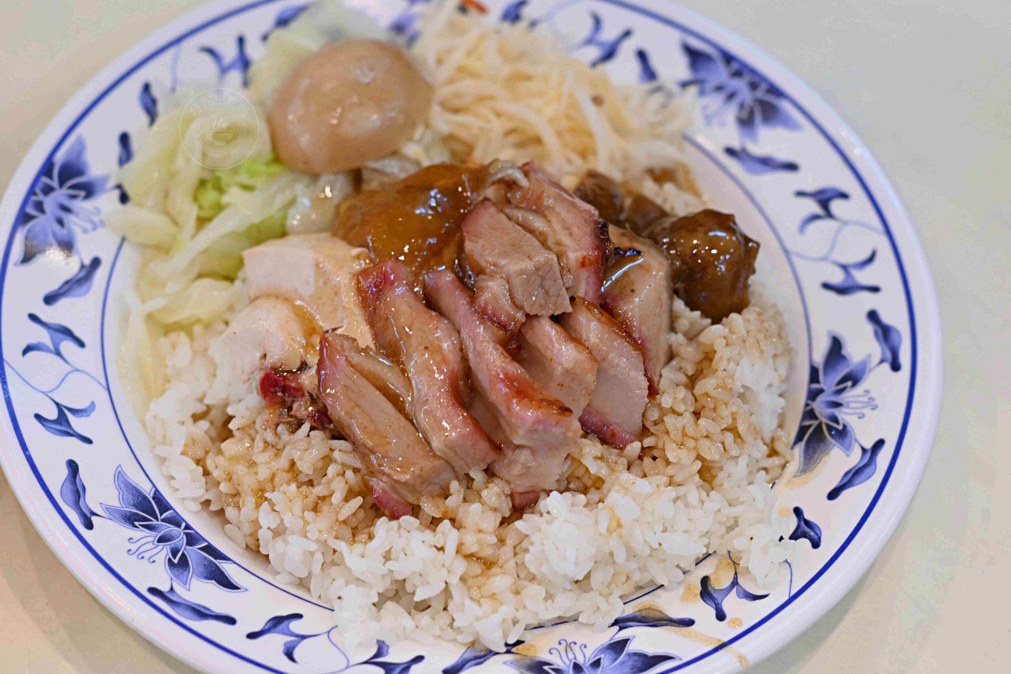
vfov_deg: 18.2
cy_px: 337
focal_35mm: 75
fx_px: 2106
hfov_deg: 27.0
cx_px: 506
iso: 640
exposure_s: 1/200
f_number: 3.2
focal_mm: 50
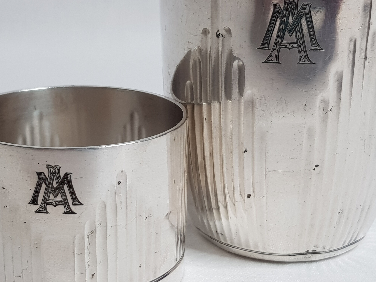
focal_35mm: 26
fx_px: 282
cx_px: 188
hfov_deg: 67.3
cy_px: 141
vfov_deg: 53.1
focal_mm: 4.2
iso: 64
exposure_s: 1/100
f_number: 1.7
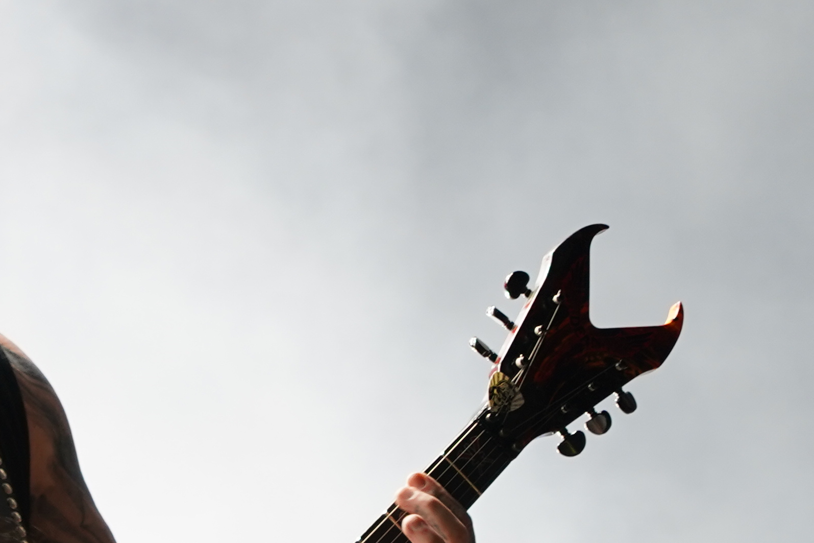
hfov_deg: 5.2
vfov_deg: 3.5
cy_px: 757
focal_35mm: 395
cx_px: -339
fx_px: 8930
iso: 800
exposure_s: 1/125
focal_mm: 105
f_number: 4
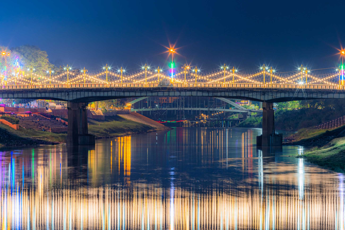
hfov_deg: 10.3
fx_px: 1916
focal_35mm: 200
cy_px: 115
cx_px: 172
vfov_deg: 6.9
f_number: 16
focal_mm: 200
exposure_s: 15
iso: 100
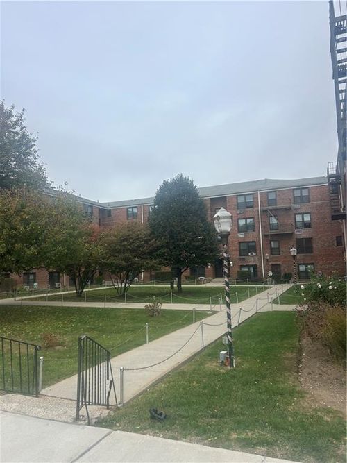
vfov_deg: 67.3
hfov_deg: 53.0
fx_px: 348
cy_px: 232
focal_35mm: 26
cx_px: 174
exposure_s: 1/3460
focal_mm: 5.7
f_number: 1.5
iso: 50
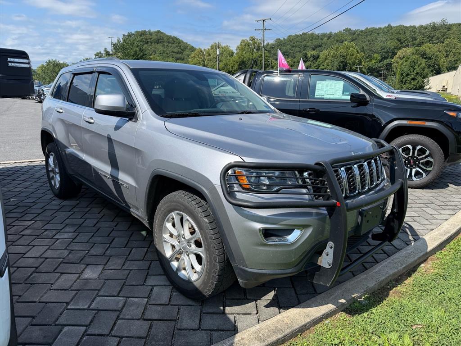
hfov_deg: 71.6
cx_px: 230
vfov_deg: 56.8
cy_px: 173
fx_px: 320
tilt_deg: -13.2
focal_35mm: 24
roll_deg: +2.2
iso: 100
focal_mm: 6.76
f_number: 1.78
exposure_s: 1/3279
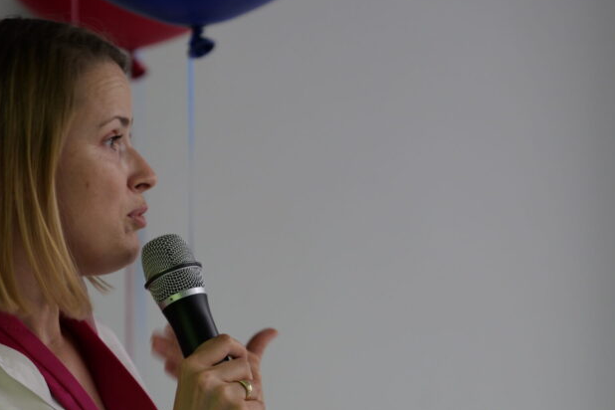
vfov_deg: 7.9
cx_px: 134
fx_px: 2972
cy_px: 285
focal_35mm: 174
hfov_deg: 11.8
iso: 800
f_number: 4
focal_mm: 105
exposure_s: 1/50
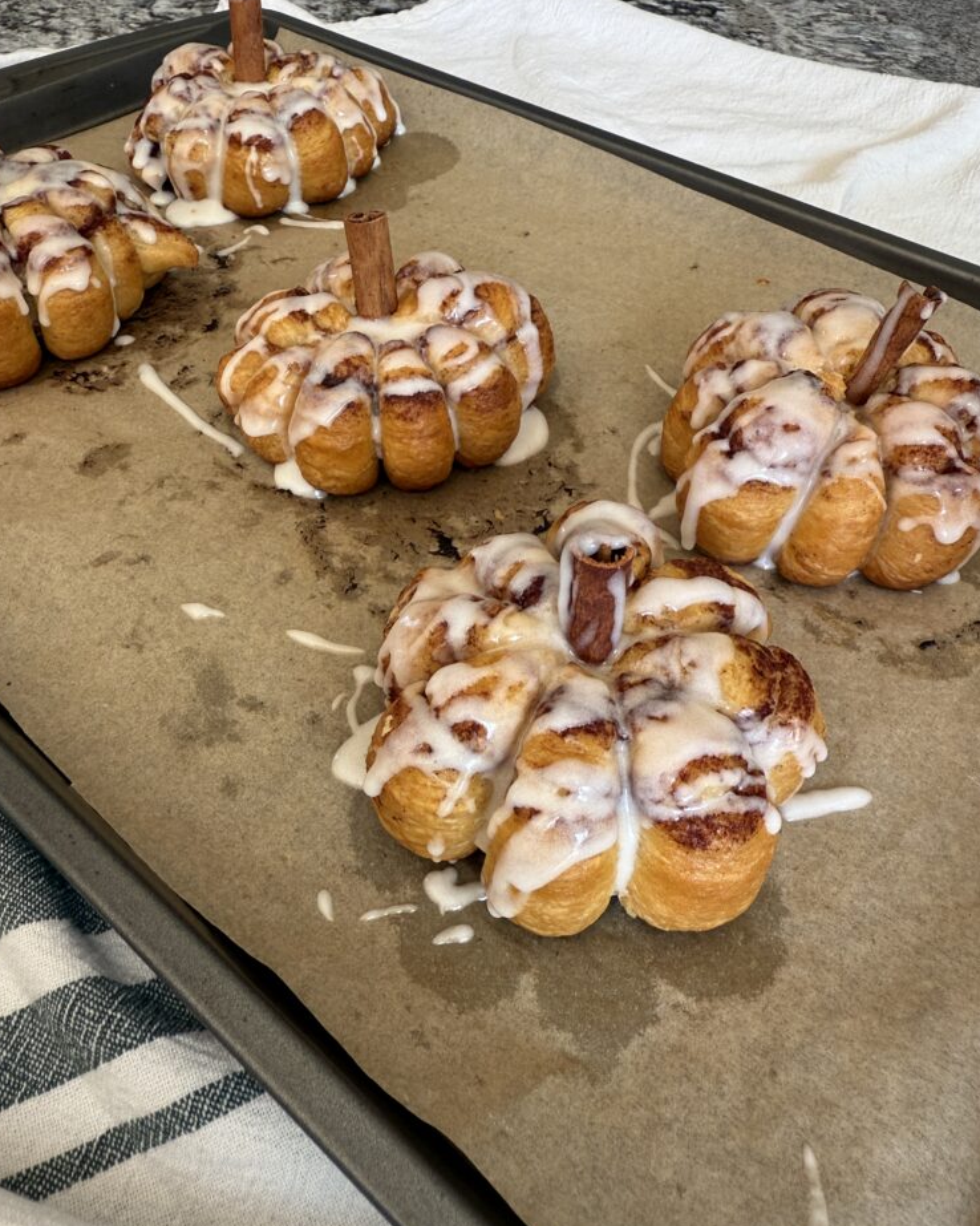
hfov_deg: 54.9
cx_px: 474
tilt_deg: -45.8
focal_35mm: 26
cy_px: 584
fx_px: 943
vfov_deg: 66.0
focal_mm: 2.22
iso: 100
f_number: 2.2
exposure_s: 1/99
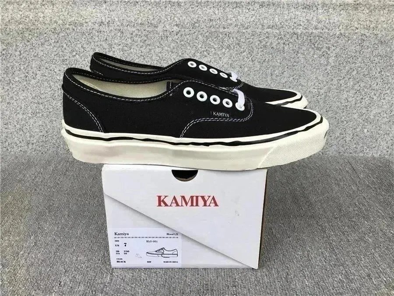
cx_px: 197
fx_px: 353
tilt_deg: -20.9
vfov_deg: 45.4
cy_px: 148
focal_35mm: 31
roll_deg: -0.6
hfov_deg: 58.4
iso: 25
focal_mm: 3.3
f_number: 2.4
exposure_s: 1/142
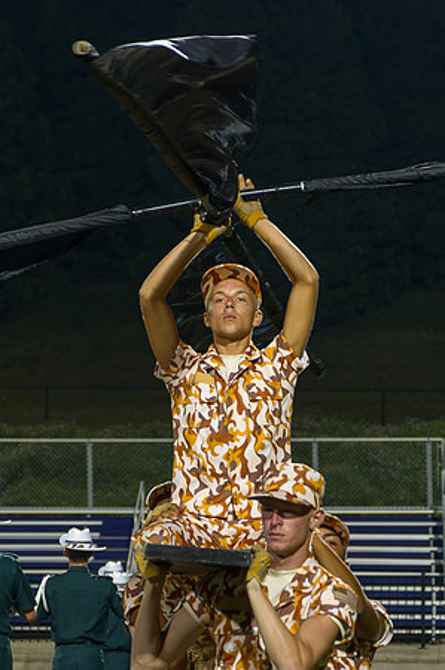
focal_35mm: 226
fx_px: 4192
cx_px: 203
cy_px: 422
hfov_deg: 6.1
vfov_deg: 9.1
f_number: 5.6
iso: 3600
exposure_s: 1/160
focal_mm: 110
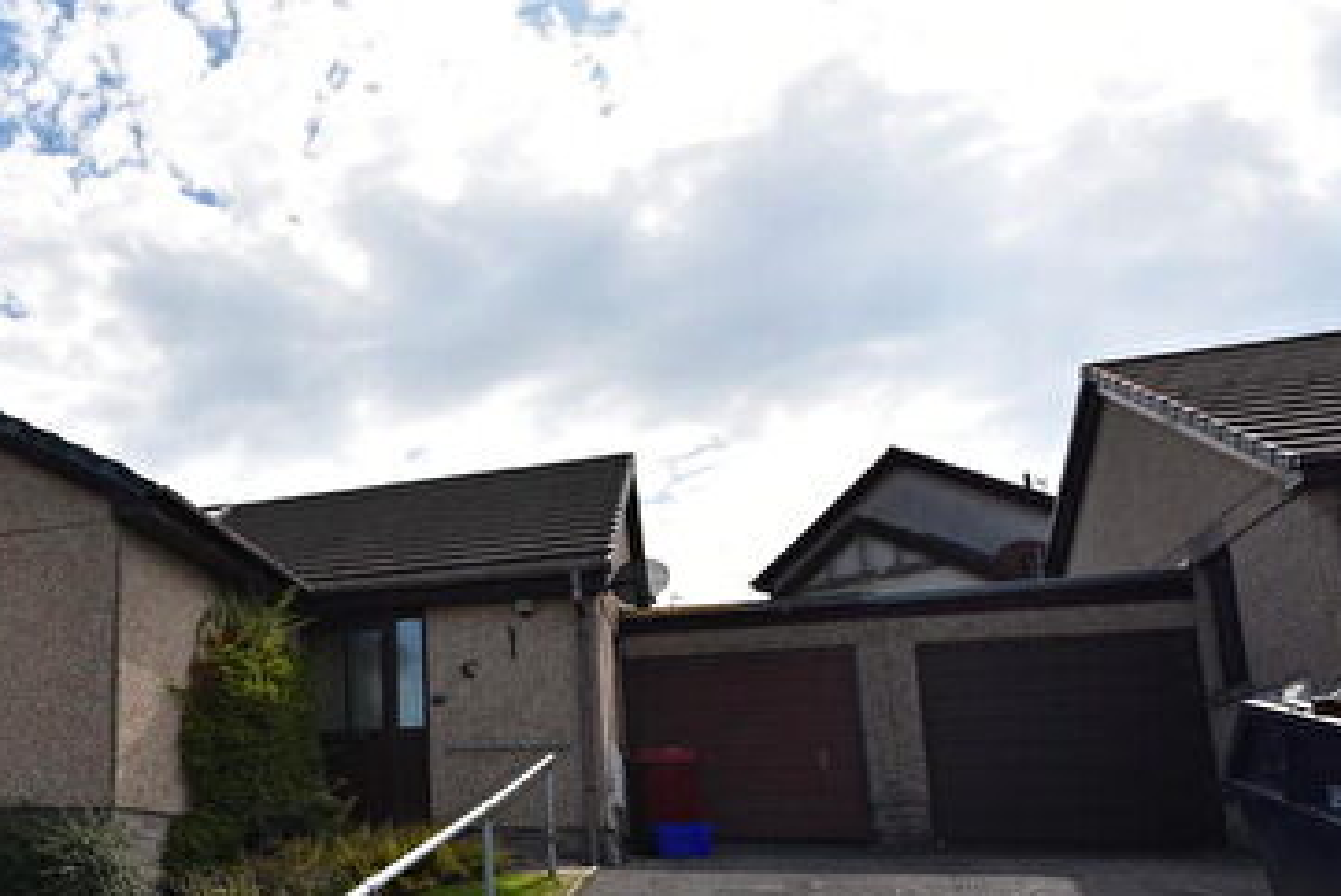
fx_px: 1081
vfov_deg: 44.1
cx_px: 148
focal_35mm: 29
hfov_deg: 55.6
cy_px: 628
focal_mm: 10
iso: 200
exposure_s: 1/500
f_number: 8
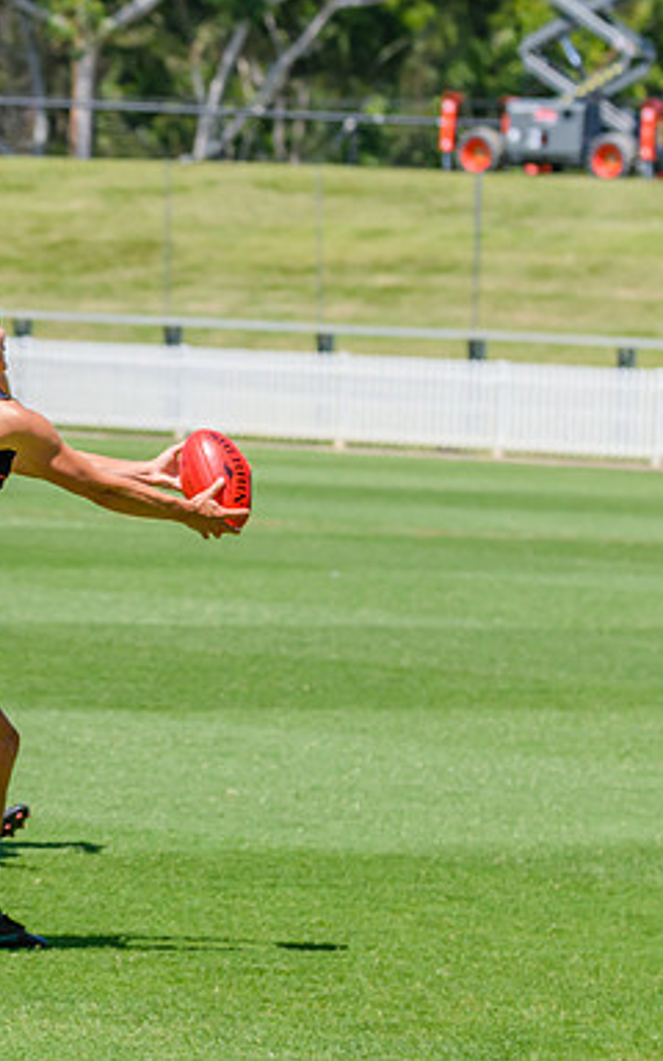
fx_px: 9685
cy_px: 448
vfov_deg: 6.3
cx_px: 298
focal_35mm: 335
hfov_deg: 3.9
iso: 800
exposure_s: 1/2000
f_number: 8
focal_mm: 160
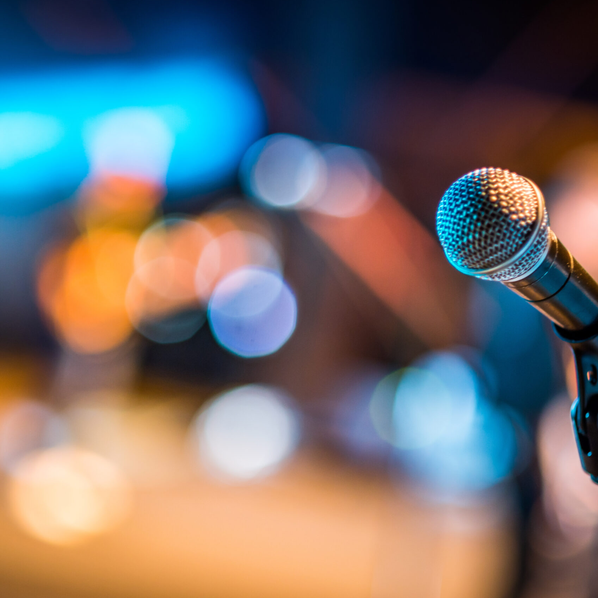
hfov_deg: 16.0
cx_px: 299
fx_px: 2130
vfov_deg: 16.0
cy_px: 299
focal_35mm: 109
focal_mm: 85
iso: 500
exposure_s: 1/25
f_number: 2
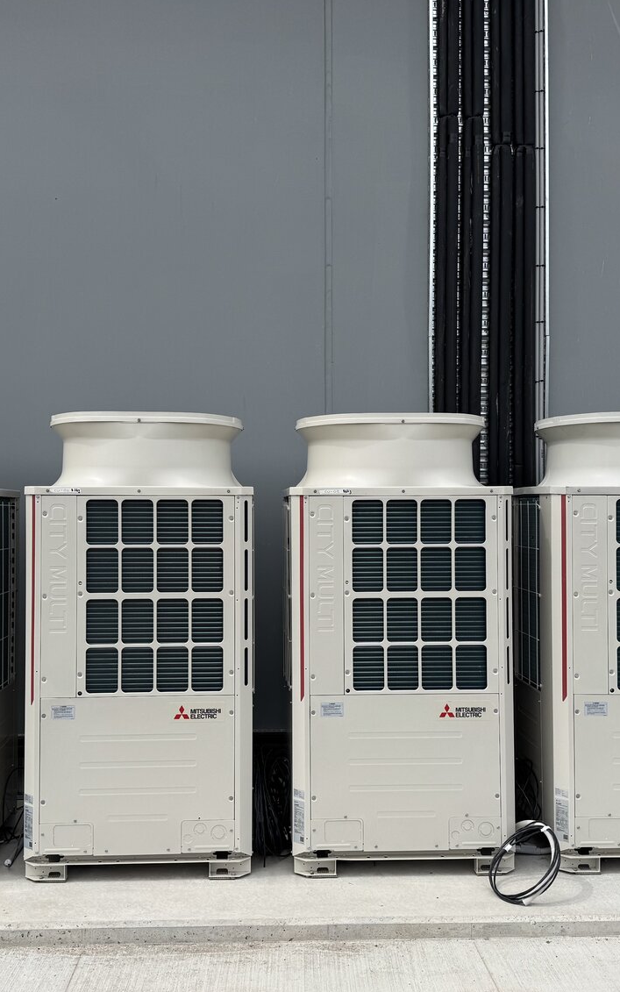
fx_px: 973
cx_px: 280
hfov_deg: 35.3
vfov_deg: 54.0
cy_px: 517
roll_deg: +0.3
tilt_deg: +1.0
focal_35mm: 36
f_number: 1.78
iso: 80
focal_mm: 6.76
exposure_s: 1/3597
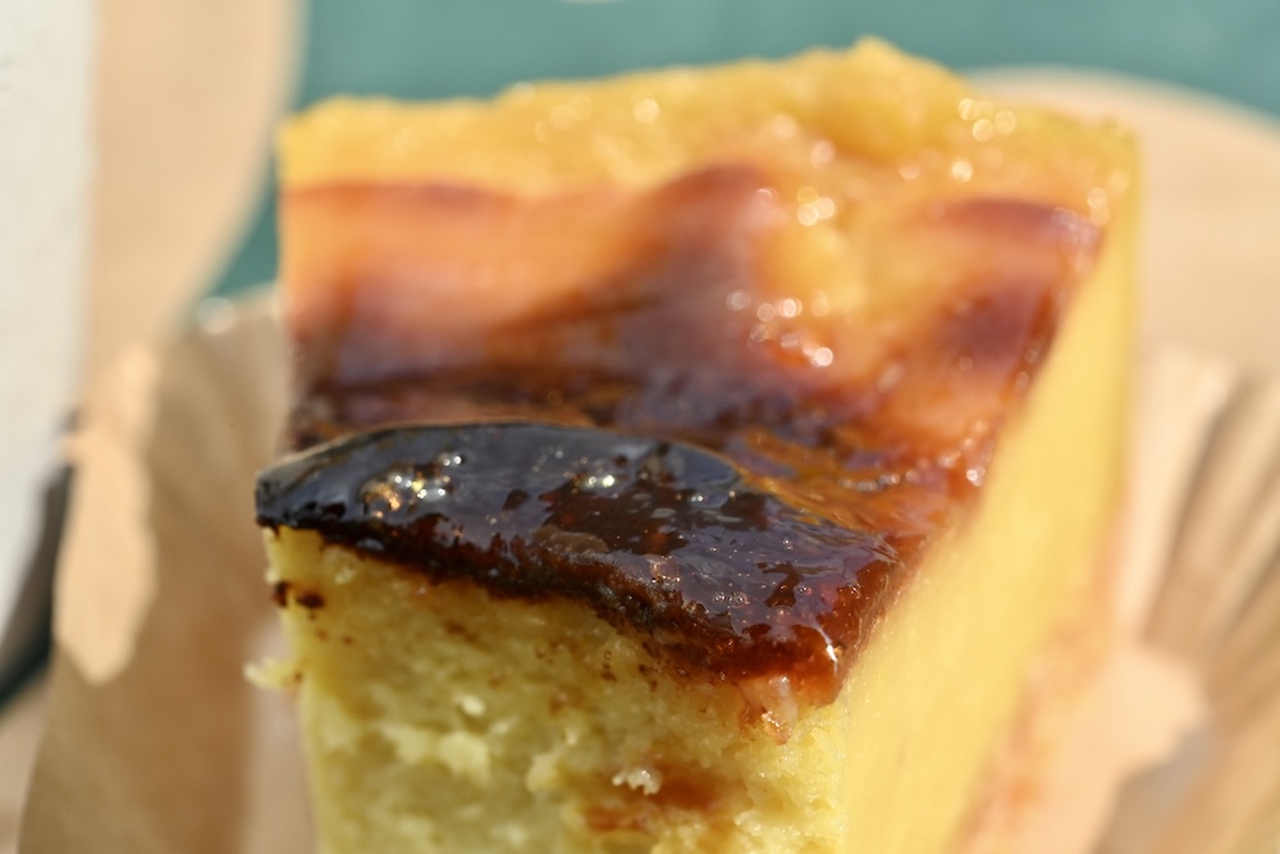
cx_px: 640
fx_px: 2133
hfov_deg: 33.4
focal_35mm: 60
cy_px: 427
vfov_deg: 22.6
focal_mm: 60
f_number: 11
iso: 320
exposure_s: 1/320
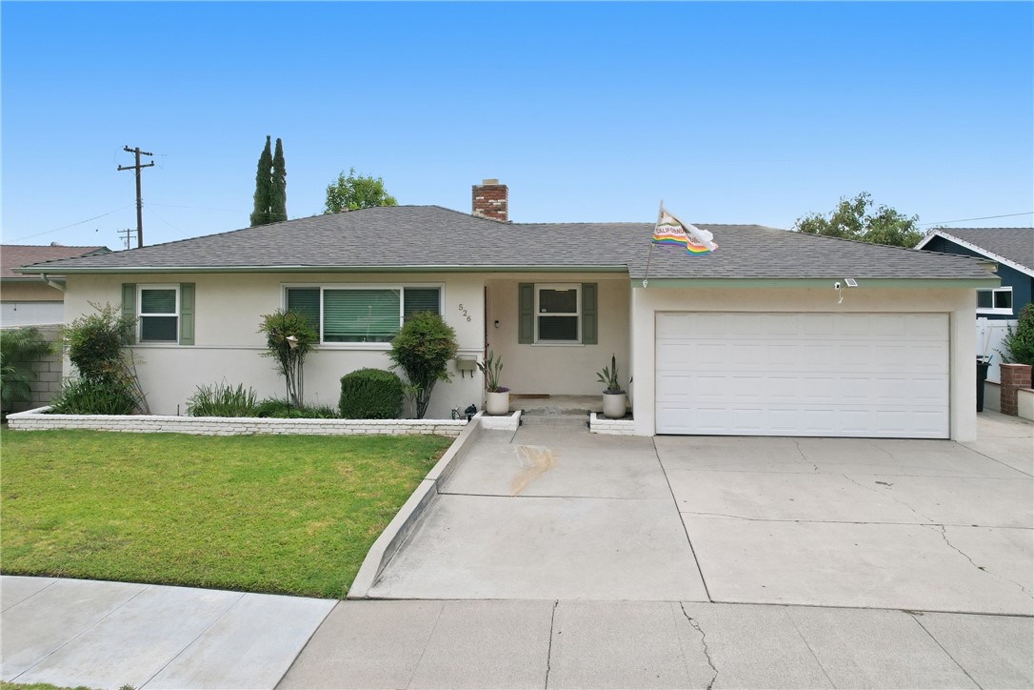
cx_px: 517
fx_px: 632
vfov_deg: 57.2
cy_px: 345
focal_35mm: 22
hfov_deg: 78.6
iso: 200
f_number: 2.8
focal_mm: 8.4
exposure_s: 1/500
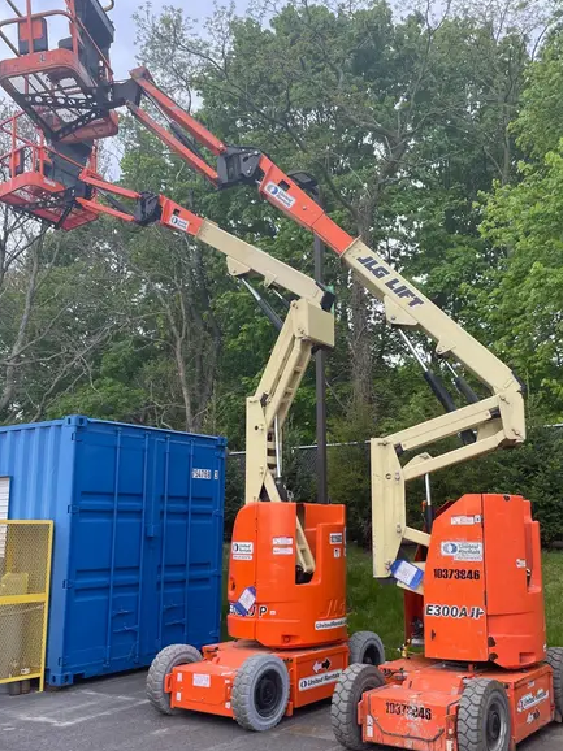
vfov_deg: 55.2
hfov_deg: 42.6
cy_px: 427
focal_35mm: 33
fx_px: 716
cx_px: 346
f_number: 1.6
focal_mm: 4.2
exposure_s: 1/849
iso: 50
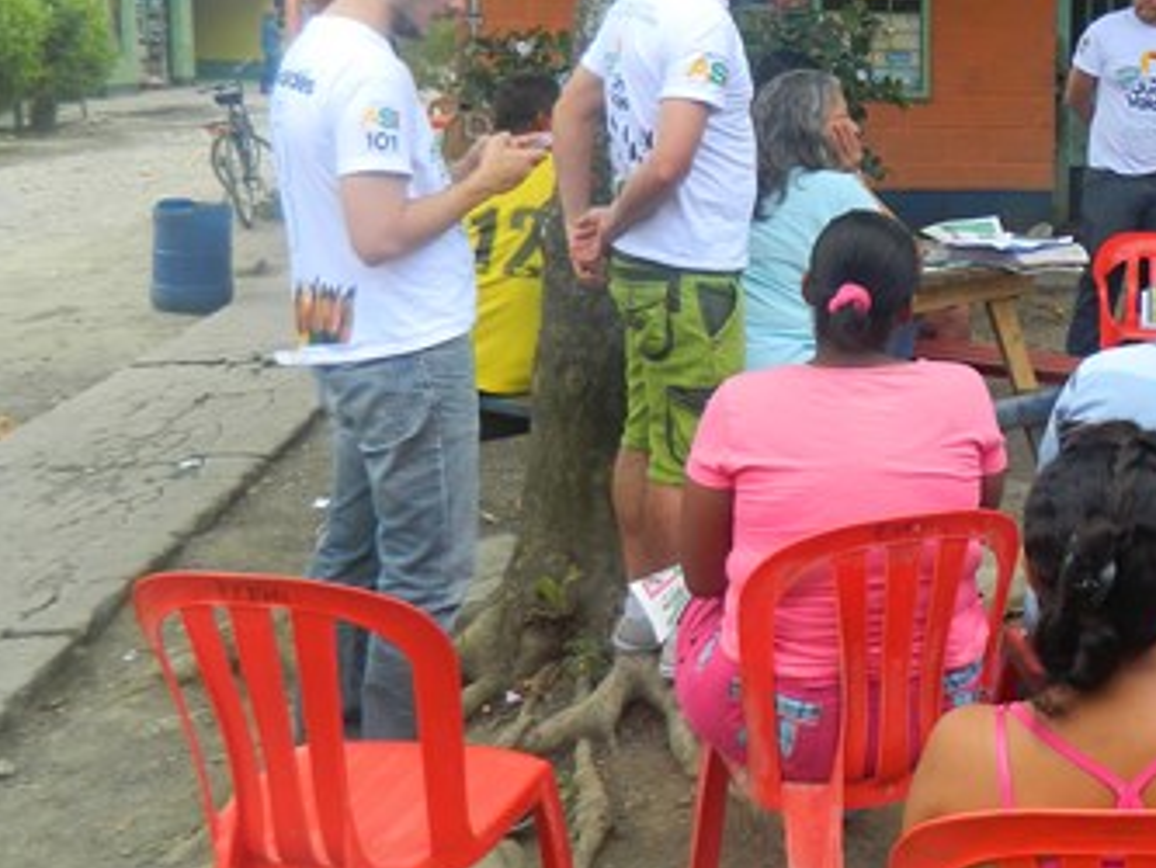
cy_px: 215
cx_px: 1149
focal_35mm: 51
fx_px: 1704
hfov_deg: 34.2
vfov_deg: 28.2
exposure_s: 1/200
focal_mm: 4.5
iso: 80
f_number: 3.1
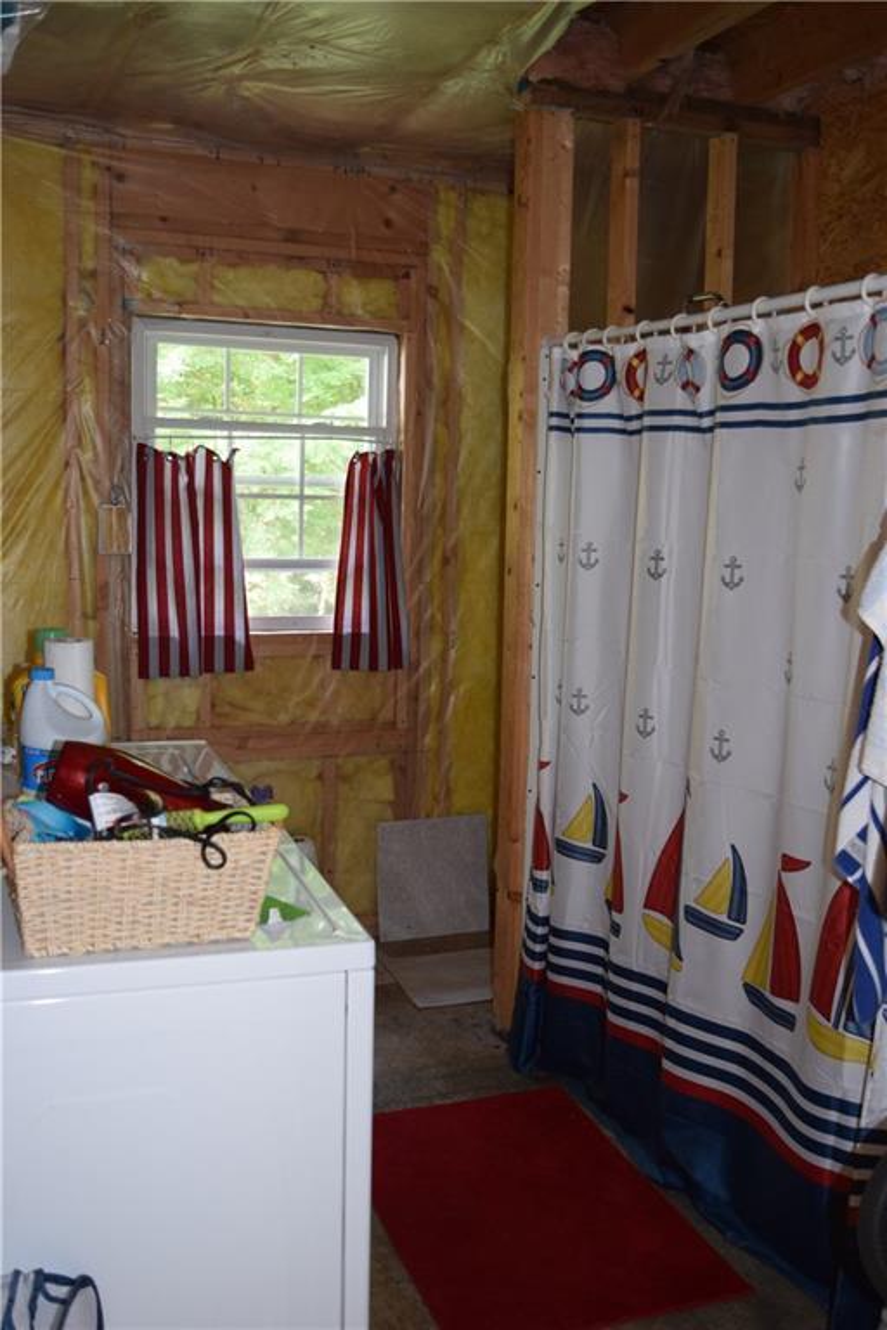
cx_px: 444
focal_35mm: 36
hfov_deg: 36.9
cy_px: 665
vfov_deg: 53.1
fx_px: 1330
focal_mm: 24
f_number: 4
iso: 1800
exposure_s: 1/60
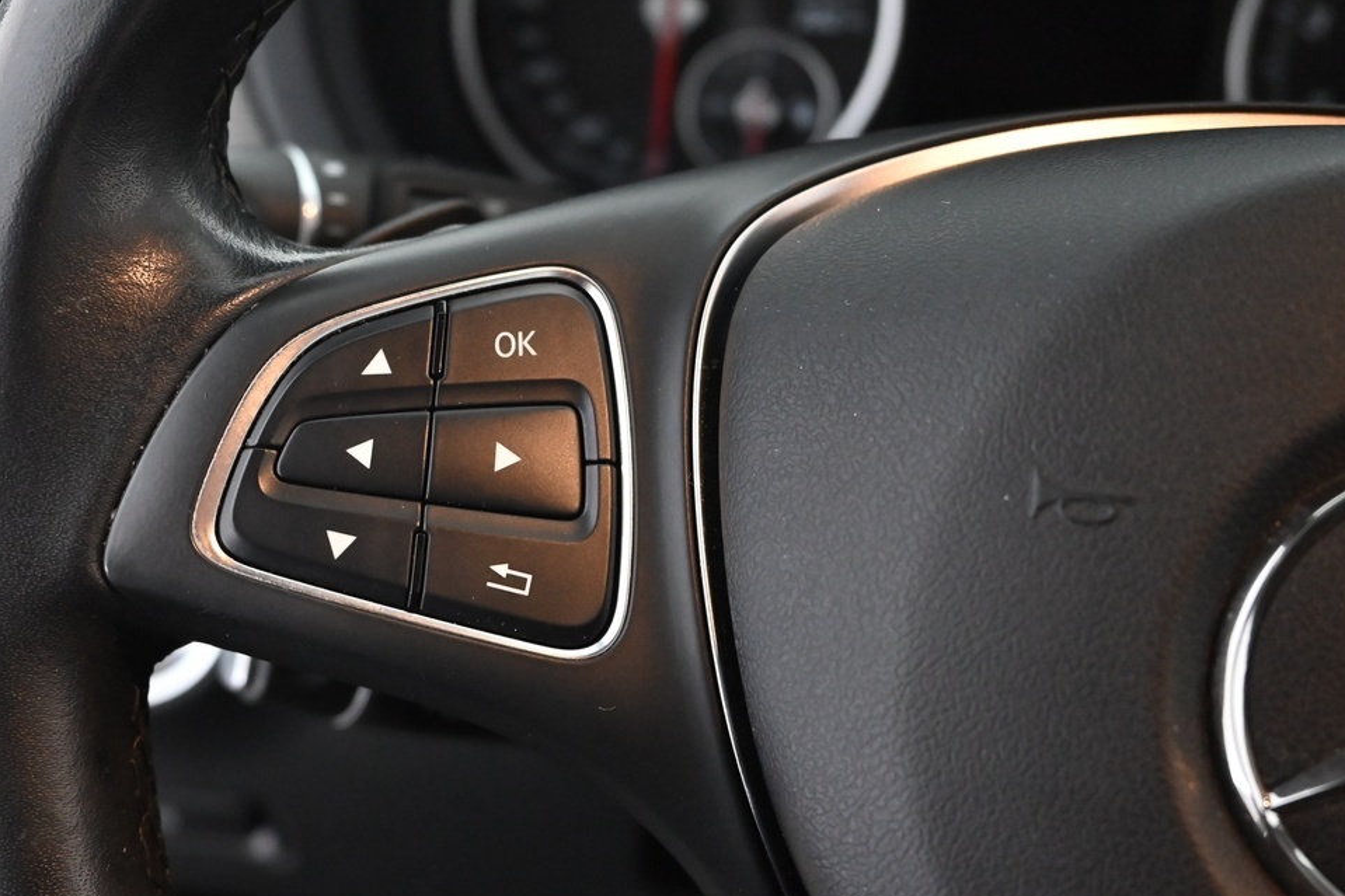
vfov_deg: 27.5
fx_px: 1830
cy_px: 461
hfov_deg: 39.4
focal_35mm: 49
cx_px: 360
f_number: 4.5
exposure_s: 1/60
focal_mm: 29
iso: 5000
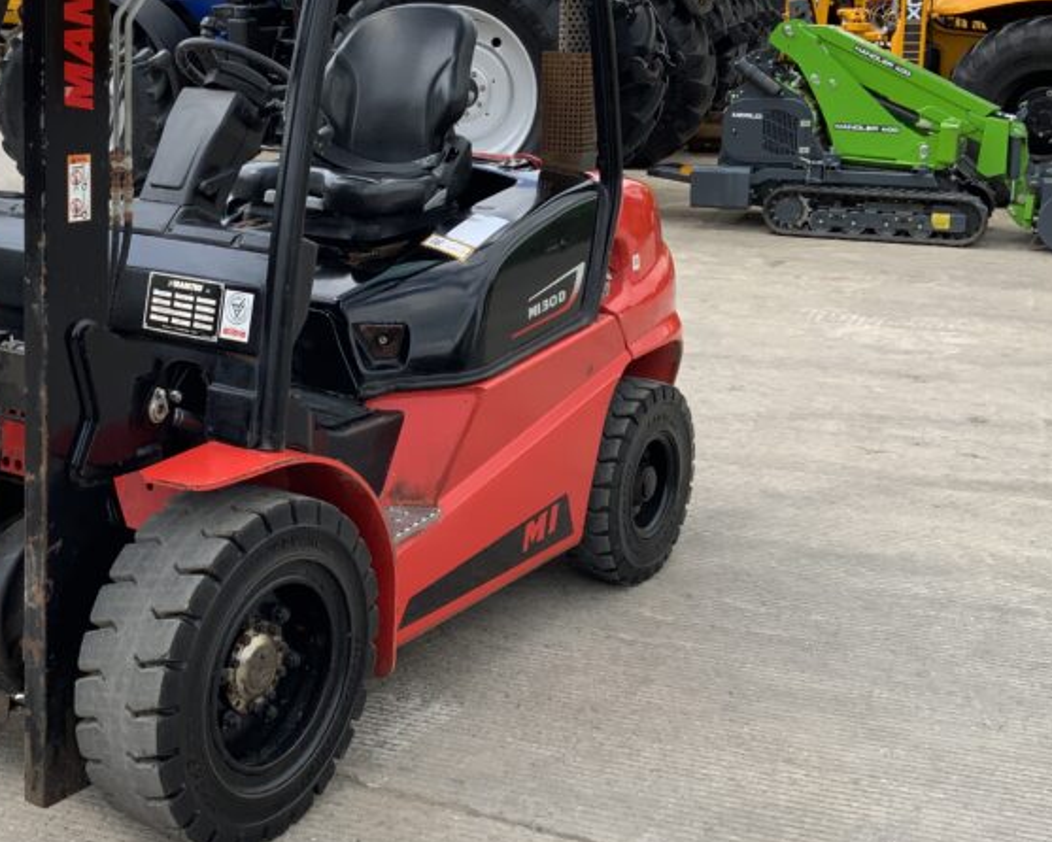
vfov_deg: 29.0
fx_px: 1620
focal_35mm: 52
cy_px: 295
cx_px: 306
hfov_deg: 35.4
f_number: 1.8
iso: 16
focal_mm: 3
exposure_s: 1/1035
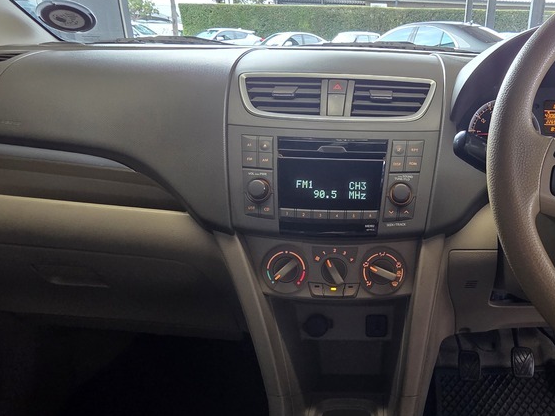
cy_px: 203
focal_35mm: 24
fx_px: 385
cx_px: 397
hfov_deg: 68.2
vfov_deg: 56.8
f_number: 2.2
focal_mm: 2.2
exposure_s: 1/50
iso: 200
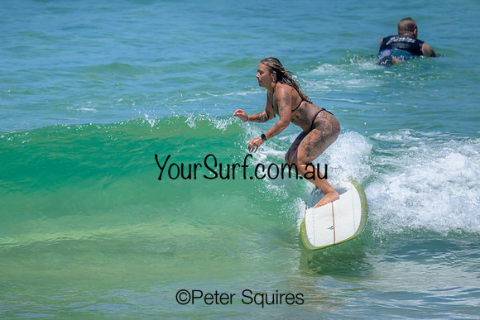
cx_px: 210
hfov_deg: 1.9
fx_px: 14522
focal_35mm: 1089
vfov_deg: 1.3
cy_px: 136
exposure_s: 1/2000
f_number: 6.3
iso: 2000
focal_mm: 800
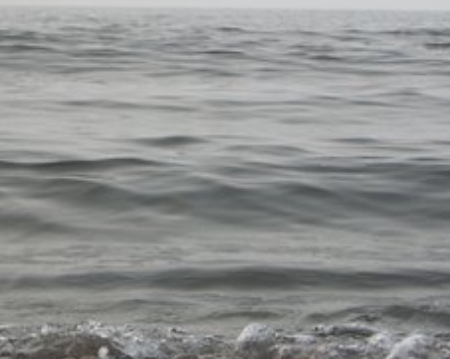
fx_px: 3139
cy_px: 40
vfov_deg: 6.5
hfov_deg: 8.2
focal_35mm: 236
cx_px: 442
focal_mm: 17.4
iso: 50
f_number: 4.8
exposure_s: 1/160
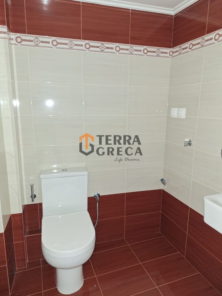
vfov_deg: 73.9
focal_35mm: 23
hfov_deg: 58.9
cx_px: 111
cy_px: 148
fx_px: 197
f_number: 1.8
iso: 320
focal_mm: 5.54
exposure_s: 1/25
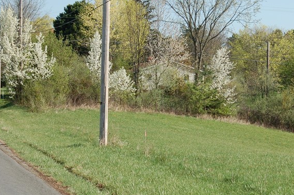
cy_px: 115
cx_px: 240
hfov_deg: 14.3
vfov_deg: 9.6
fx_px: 1167
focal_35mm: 143
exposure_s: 1/320
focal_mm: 50
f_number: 9
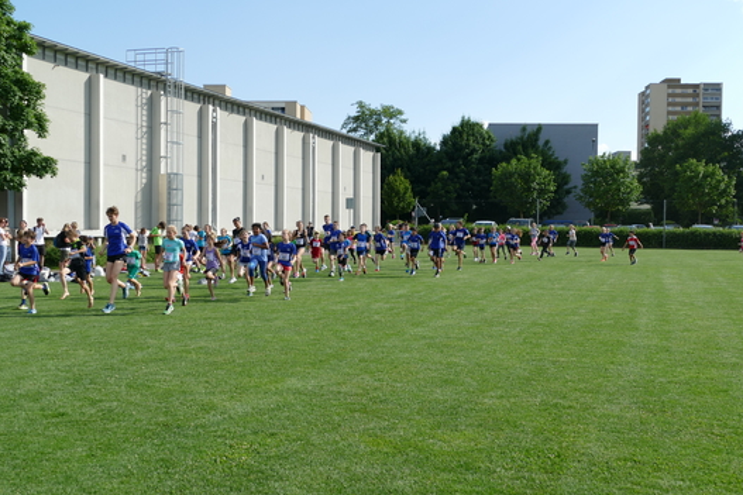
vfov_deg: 31.9
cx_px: 375
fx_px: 867
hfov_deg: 46.4
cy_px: 252
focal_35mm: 42
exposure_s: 1/1300
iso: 125
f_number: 3.2
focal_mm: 15.02
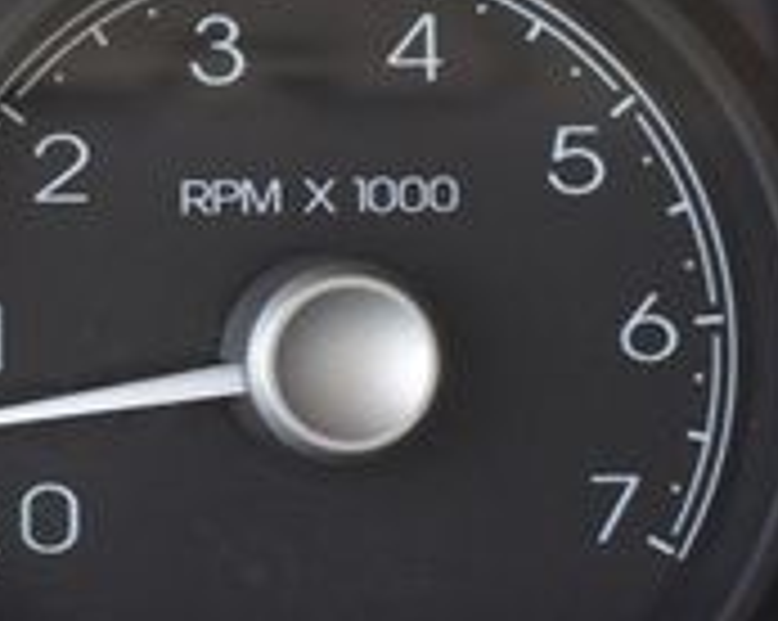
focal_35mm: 198
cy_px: 252
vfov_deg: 7.8
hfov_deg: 9.3
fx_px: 4554
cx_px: -607
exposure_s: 1/15
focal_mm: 38
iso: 800
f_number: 6.3
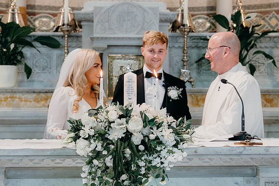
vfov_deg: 15.7
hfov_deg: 23.4
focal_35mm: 87
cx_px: 140
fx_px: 674
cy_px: 93
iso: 2500
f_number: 3.5
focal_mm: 58
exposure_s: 1/160
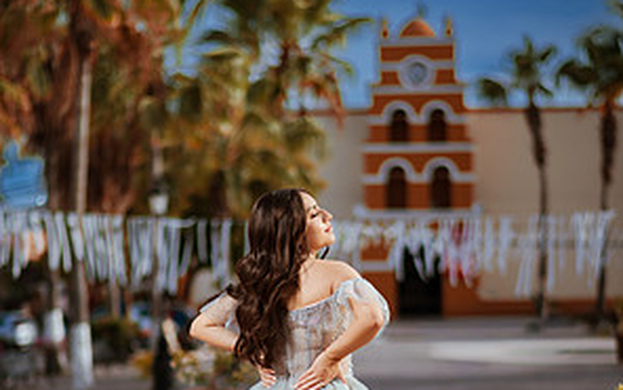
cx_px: 312
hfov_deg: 23.0
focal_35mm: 90
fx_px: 1528
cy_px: 394
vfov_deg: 14.3
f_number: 1.4
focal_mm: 58
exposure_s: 1/6400
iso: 100
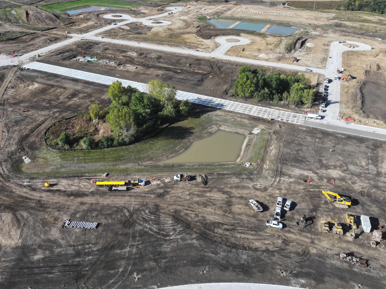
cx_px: 165
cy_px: 107
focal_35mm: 31
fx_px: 346
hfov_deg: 58.1
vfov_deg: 45.0
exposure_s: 1/1600
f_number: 2.8
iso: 110
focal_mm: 12.29
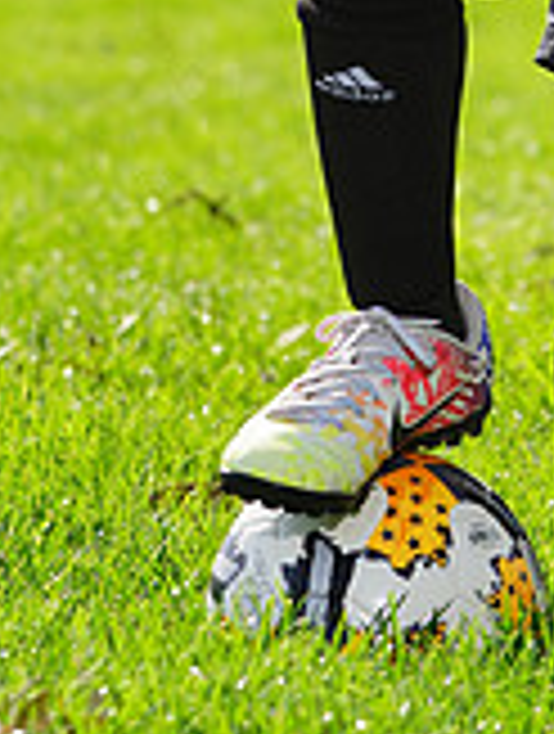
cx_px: 572
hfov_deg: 2.6
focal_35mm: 573
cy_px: -468
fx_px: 12180
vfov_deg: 3.4
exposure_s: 1/200
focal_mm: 168
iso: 100
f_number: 8
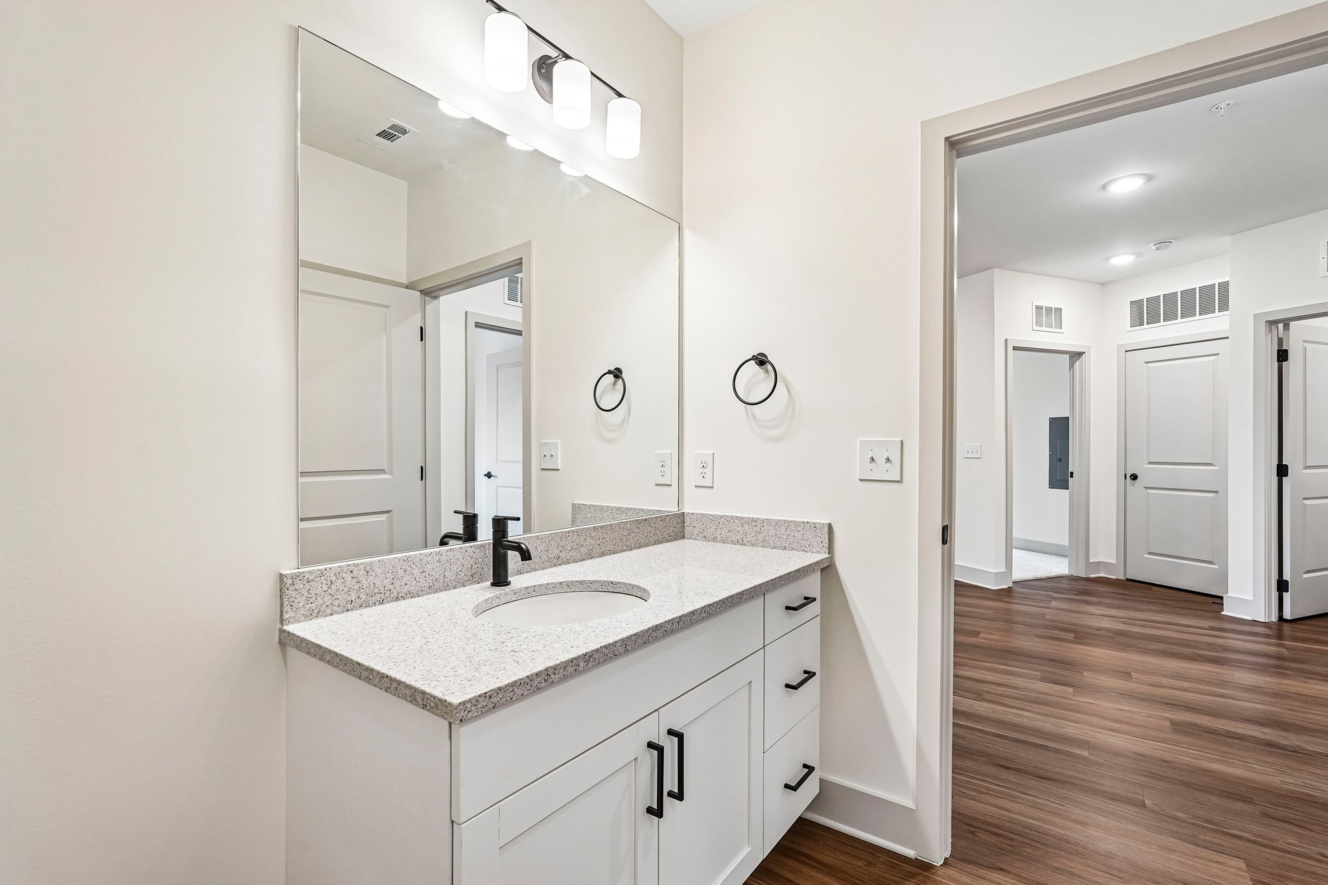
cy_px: 442
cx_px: 664
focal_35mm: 16
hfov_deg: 96.7
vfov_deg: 73.7
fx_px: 590
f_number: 8
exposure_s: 1/30
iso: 800
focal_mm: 16
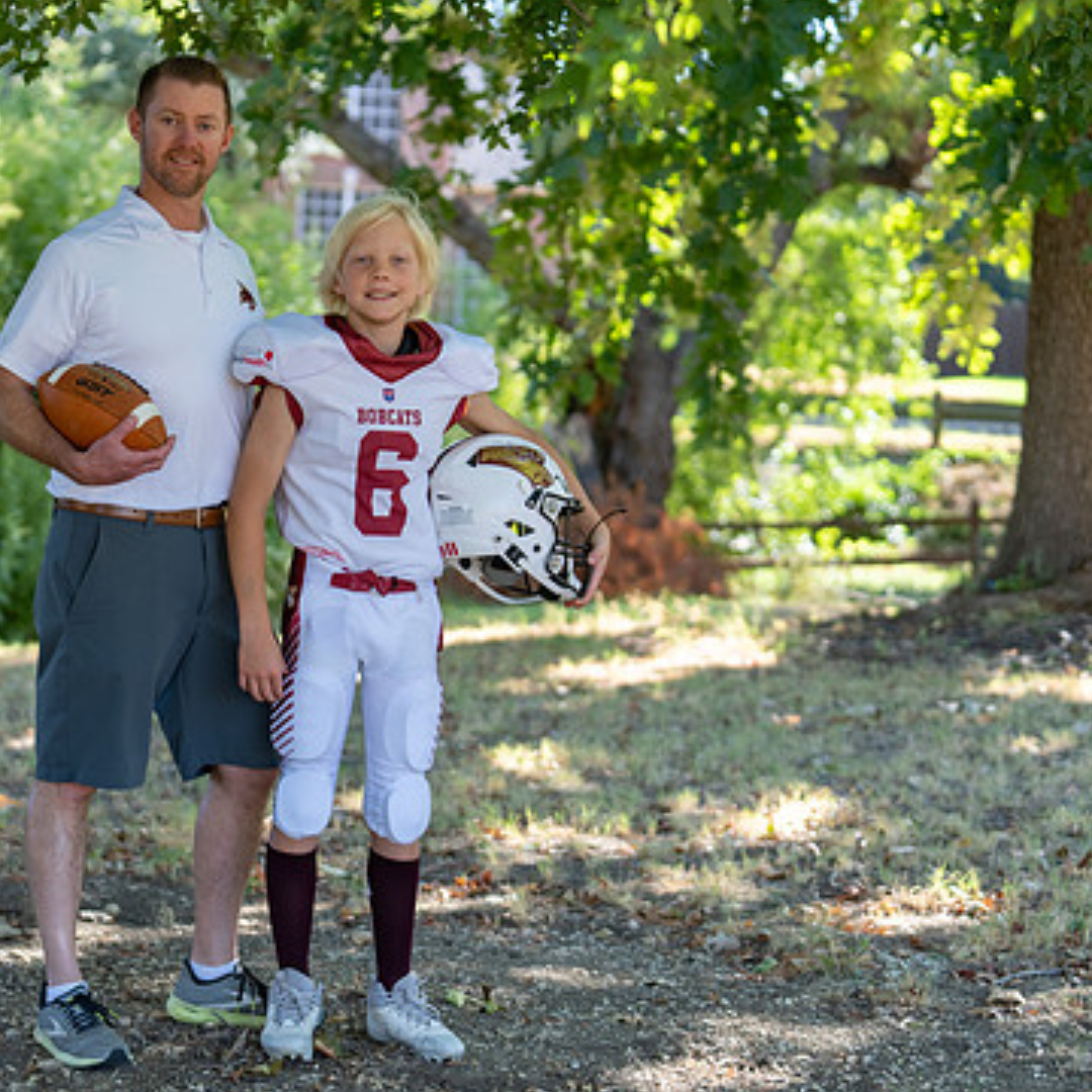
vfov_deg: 18.1
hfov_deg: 18.0
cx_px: 273
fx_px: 3426
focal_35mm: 96
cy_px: 517
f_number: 2.8
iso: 125
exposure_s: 1/320
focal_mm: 70
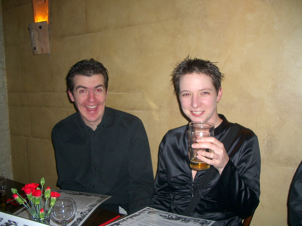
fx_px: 305
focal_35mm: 35
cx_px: 151
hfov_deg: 52.6
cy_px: 113
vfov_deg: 40.7
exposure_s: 1/40
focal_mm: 5.8
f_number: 2.6
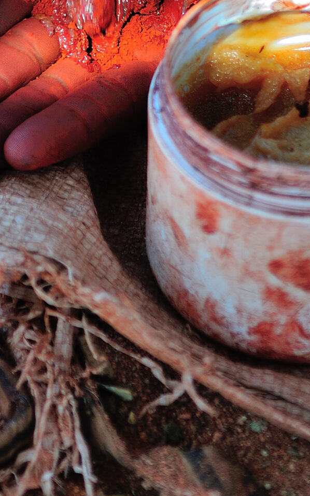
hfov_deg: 5.5
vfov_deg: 8.7
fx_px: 3204
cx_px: 101
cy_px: -110
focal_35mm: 237
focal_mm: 58
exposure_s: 1/200
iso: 200
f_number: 2.8
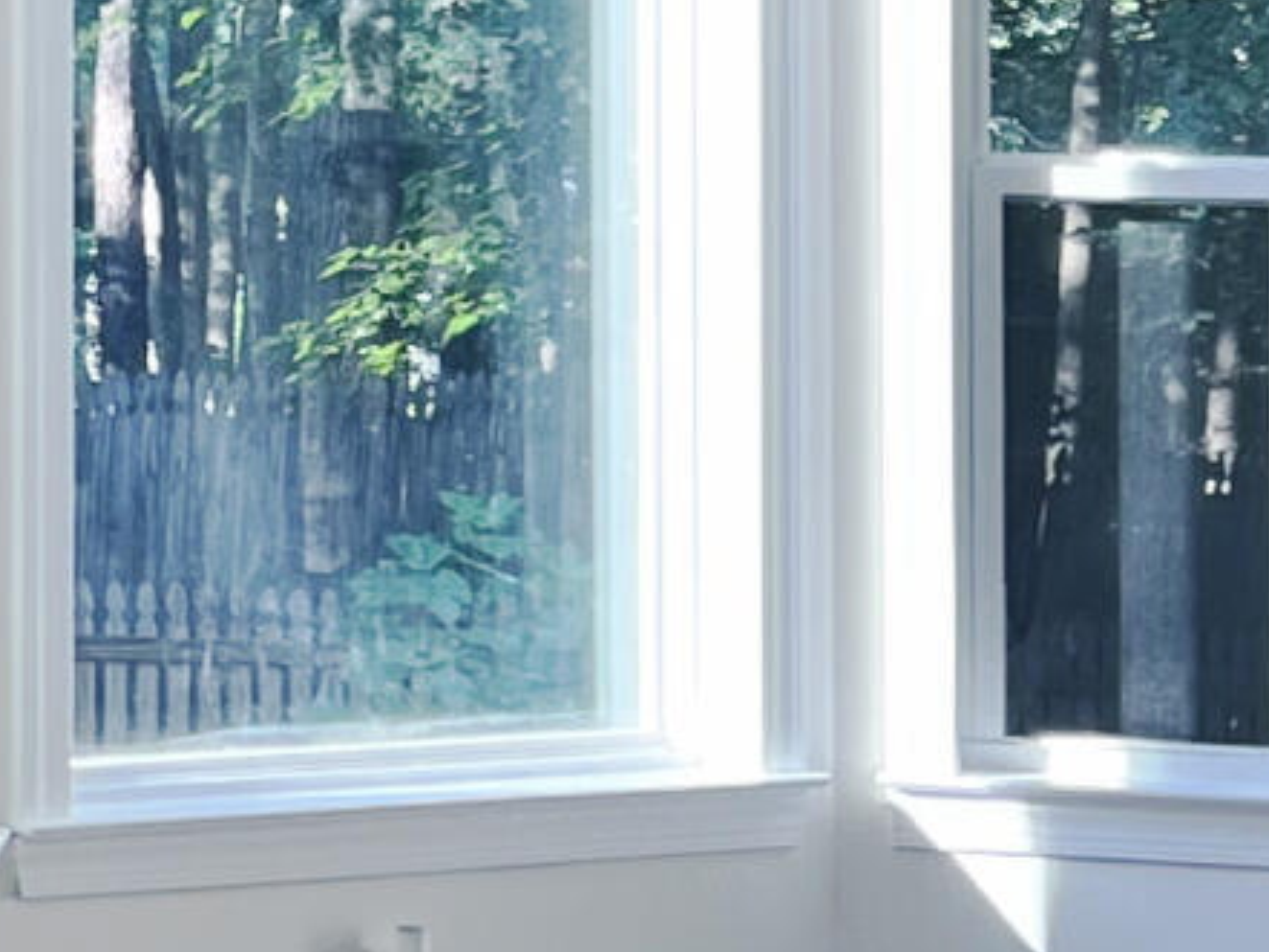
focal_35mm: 177
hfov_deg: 10.0
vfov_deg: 8.3
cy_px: -290
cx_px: -1560
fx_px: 6490
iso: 64
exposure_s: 1/148
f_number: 1.5
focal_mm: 5.7
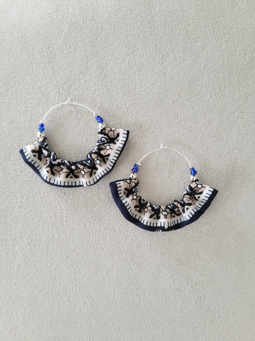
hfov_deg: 53.1
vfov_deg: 67.3
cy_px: 170
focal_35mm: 26
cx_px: 128
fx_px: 255
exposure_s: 1/25
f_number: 1.8
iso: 800
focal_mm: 5.4
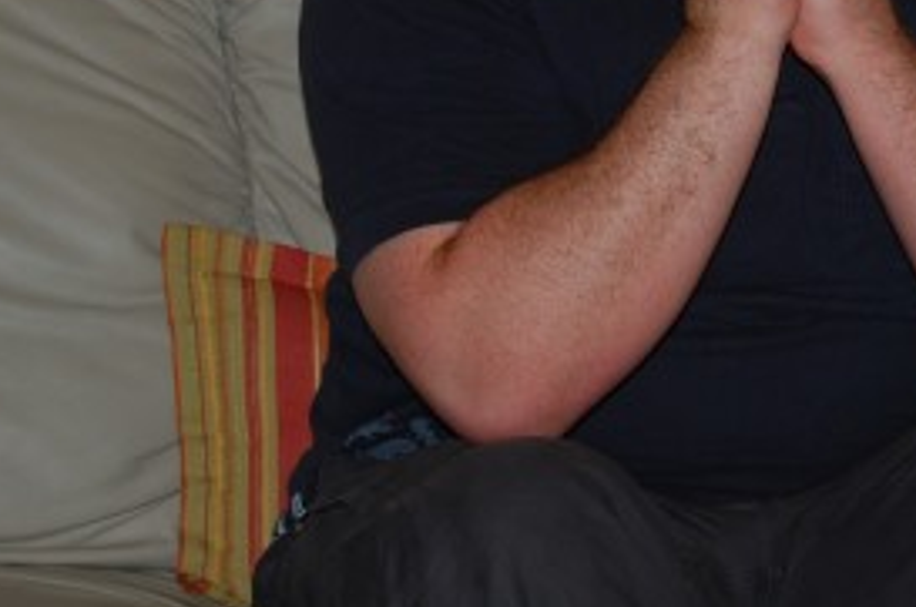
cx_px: 846
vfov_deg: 7.5
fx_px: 4600
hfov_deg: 11.3
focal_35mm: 181
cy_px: -27
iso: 200
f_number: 5.6
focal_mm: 55
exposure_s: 1/60
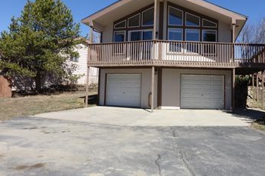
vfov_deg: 37.5
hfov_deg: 53.8
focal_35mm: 35
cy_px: 63
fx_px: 257
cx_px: 167
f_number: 10
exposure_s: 1/25
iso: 125
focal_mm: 8.8
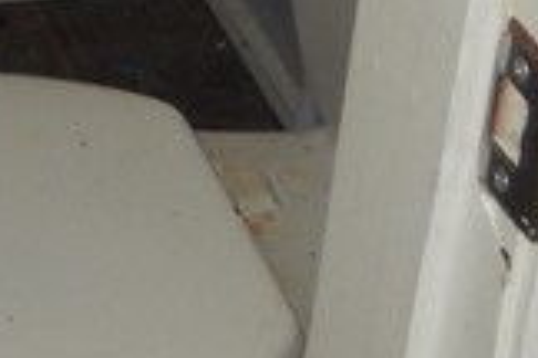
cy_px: -434
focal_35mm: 164
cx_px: -146
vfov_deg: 7.9
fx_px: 2451
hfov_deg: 12.2
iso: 200
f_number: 3.4
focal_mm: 4.5
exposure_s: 1/30
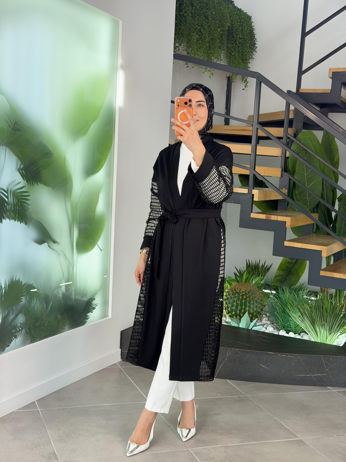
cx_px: 173
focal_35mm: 48
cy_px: 231
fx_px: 640
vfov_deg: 39.7
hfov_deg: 30.3
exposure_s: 1/200
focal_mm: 6.76
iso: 64
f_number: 1.78
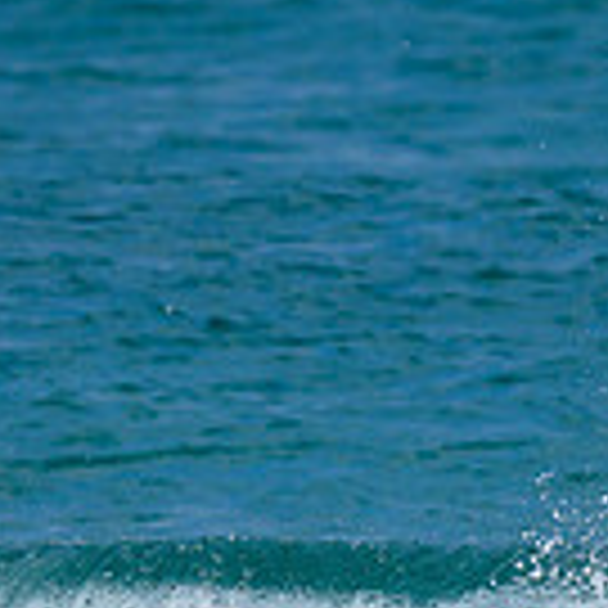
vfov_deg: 0.4
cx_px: 1163
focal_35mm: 4017
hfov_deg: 0.4
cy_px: 622
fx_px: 79824
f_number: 6.3
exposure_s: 1/2000
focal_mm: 800
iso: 280
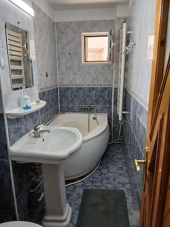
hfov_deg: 53.1
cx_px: 85
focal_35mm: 26
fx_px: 170
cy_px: 114
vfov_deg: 67.3
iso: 100
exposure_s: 1/50.3
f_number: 1.8
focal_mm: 3.98
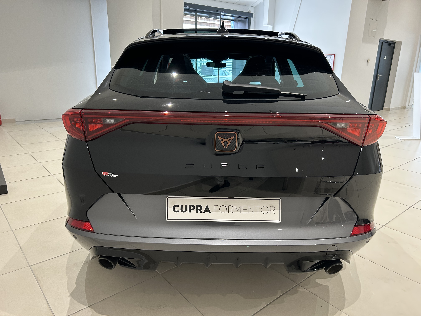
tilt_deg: -16.5
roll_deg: -0.8
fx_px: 316
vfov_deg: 53.1
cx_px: 210
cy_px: 158
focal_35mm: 26
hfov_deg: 67.3
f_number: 1.5
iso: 125
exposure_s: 1/100
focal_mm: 5.7
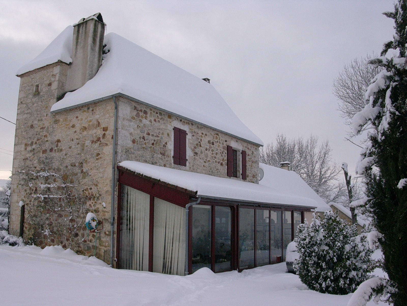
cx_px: 204
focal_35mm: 37
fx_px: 435
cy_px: 153
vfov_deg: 38.7
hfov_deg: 50.1
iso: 70
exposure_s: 1/209
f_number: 5.4
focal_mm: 5.6
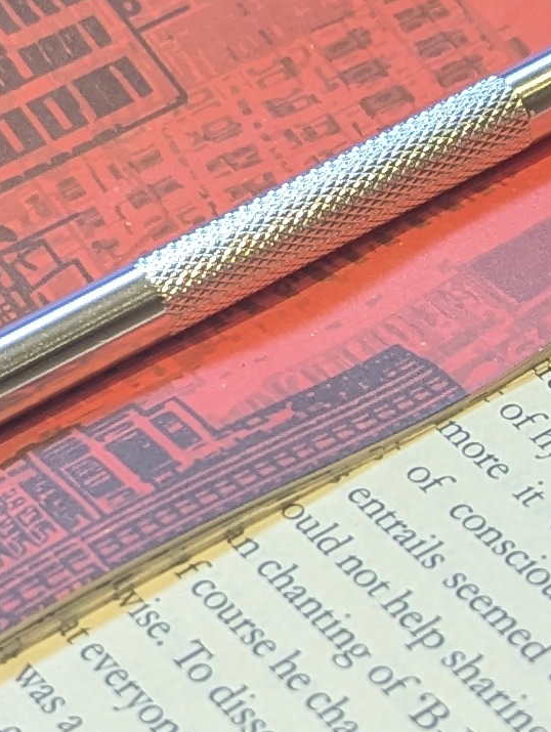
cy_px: 410
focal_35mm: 137
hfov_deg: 10.8
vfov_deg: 14.4
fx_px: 2902
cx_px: 424
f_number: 1.85
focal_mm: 6.81
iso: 183
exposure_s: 1/37.5
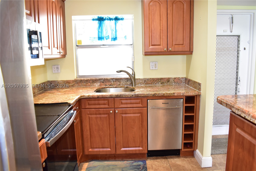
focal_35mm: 27
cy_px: 86
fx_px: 192
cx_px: 128
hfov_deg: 67.4
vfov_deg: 47.9
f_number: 5
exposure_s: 1/60
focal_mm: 18
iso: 2000
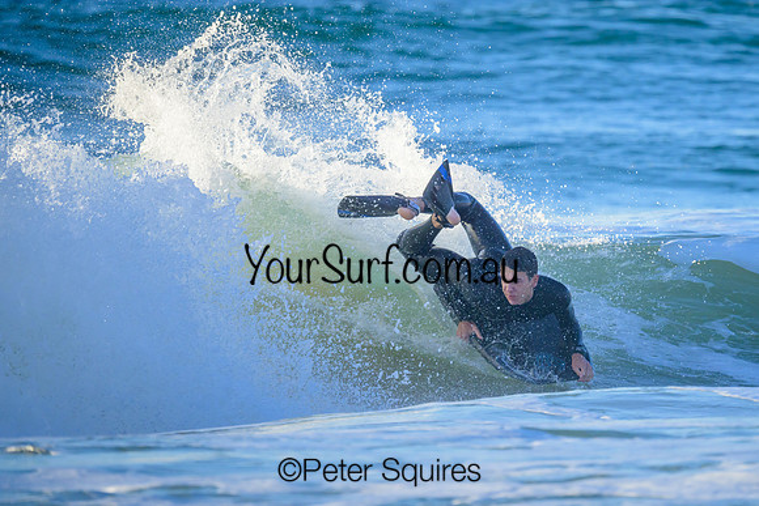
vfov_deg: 1.3
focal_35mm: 1057
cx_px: 502
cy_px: 223
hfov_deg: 2.0
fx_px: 22294
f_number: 6.3
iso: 1100
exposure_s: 1/2000
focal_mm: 800
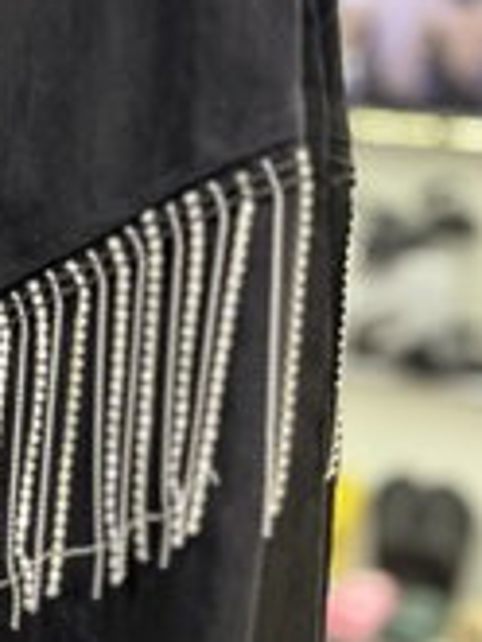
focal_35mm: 84
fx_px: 1557
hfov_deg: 16.1
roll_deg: -5.5
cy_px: 18
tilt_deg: +5.1
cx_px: -245
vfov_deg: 22.5
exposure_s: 1/50
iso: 250
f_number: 1.6
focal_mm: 5.1
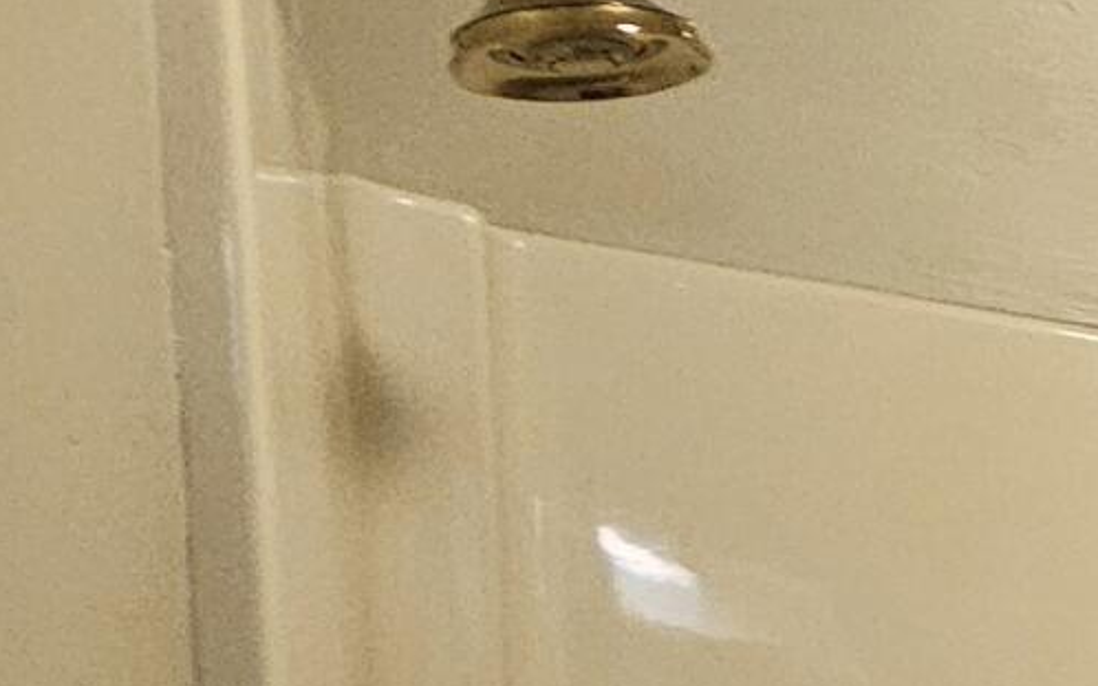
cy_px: 1487
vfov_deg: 13.0
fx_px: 2483
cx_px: 2170
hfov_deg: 17.8
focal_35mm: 83
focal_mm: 2.2
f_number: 2.2
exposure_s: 1/30
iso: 400
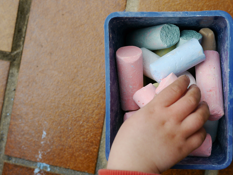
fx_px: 377
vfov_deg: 26.1
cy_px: 89
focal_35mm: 56
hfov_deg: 34.2
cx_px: 146
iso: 160
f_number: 3.2
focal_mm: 20
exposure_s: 1/1000
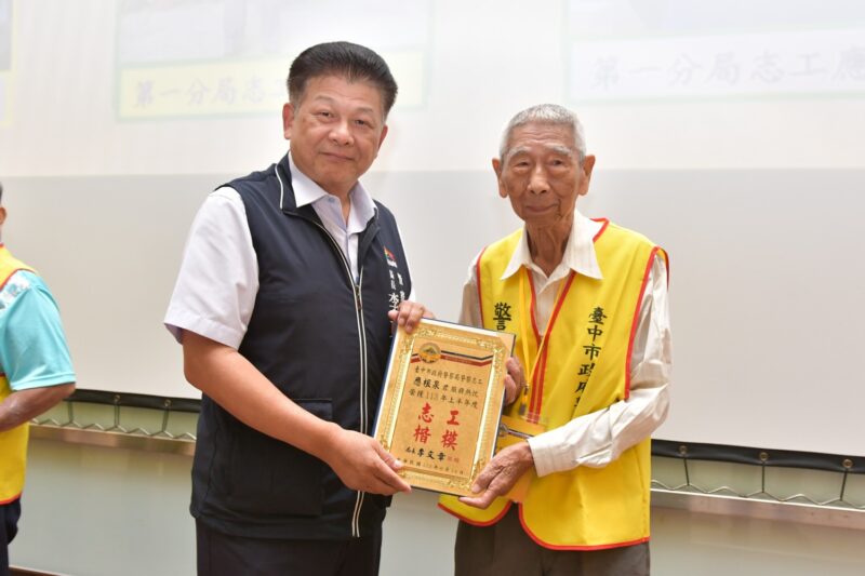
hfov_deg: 61.9
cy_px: 288
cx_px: 432
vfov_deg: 43.6
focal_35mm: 30
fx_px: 721
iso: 1000
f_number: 2.8
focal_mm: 20
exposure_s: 1/160
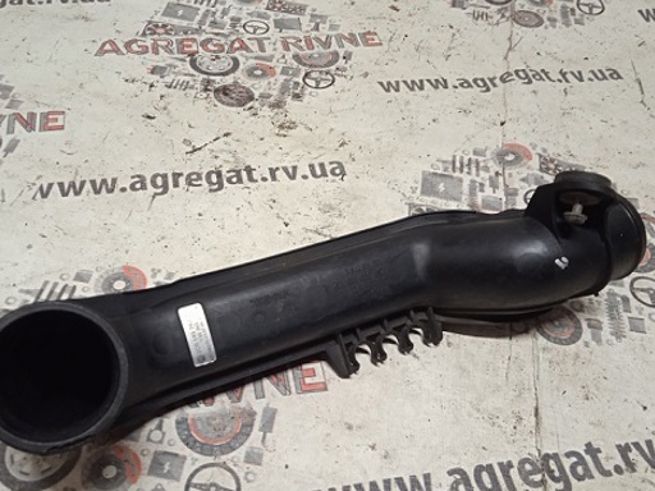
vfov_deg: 40.6
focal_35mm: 35
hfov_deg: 52.6
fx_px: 662
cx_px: 307
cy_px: 287
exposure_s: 1/25
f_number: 2.2
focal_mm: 3.43
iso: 484
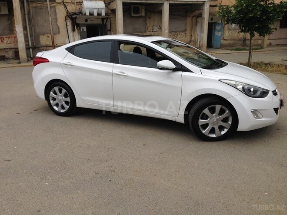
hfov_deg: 55.4
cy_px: 108
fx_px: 274
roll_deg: +2.0
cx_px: 144
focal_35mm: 33
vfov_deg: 42.9
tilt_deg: -14.5
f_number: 2.4
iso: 50
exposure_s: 1/809
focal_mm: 4.12
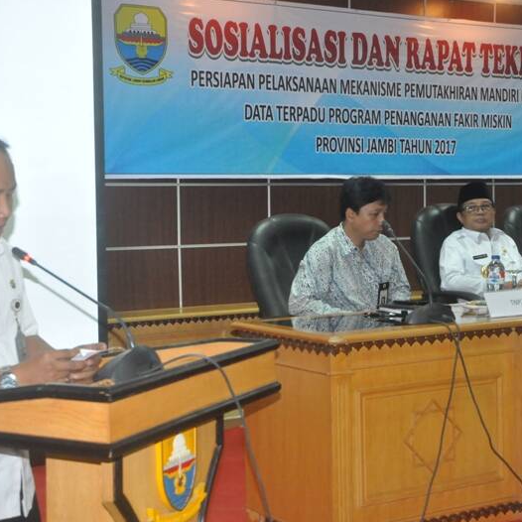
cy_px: 261
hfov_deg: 27.7
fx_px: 1058
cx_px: 242
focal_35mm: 62
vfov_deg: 27.7
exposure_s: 1/60
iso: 3200
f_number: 5.6
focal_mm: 32
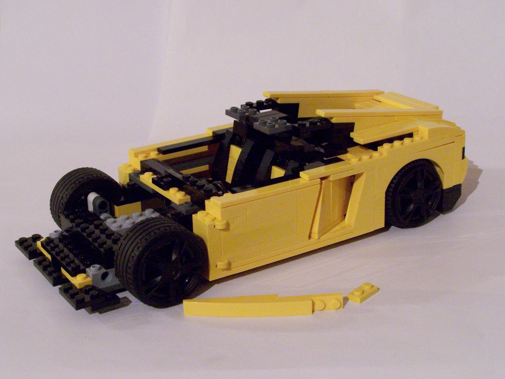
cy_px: 190
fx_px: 861
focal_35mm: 59
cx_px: 252
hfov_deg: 32.7
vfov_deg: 24.8
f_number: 4.5
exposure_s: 1/8
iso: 400
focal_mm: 9.8
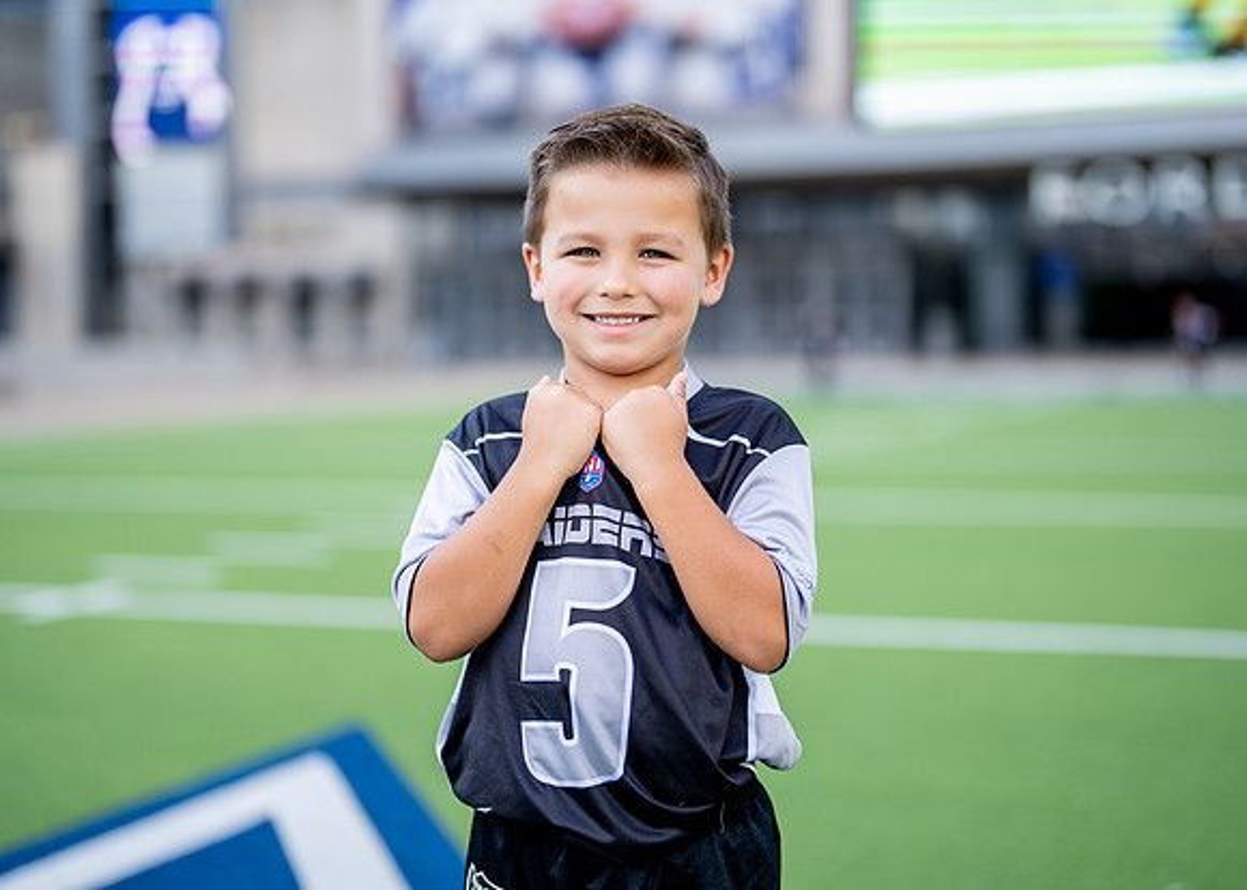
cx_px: 615
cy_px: 389
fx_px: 2157
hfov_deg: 32.2
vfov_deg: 23.3
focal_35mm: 61
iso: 100
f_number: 1.2
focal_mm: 50
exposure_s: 1/2000
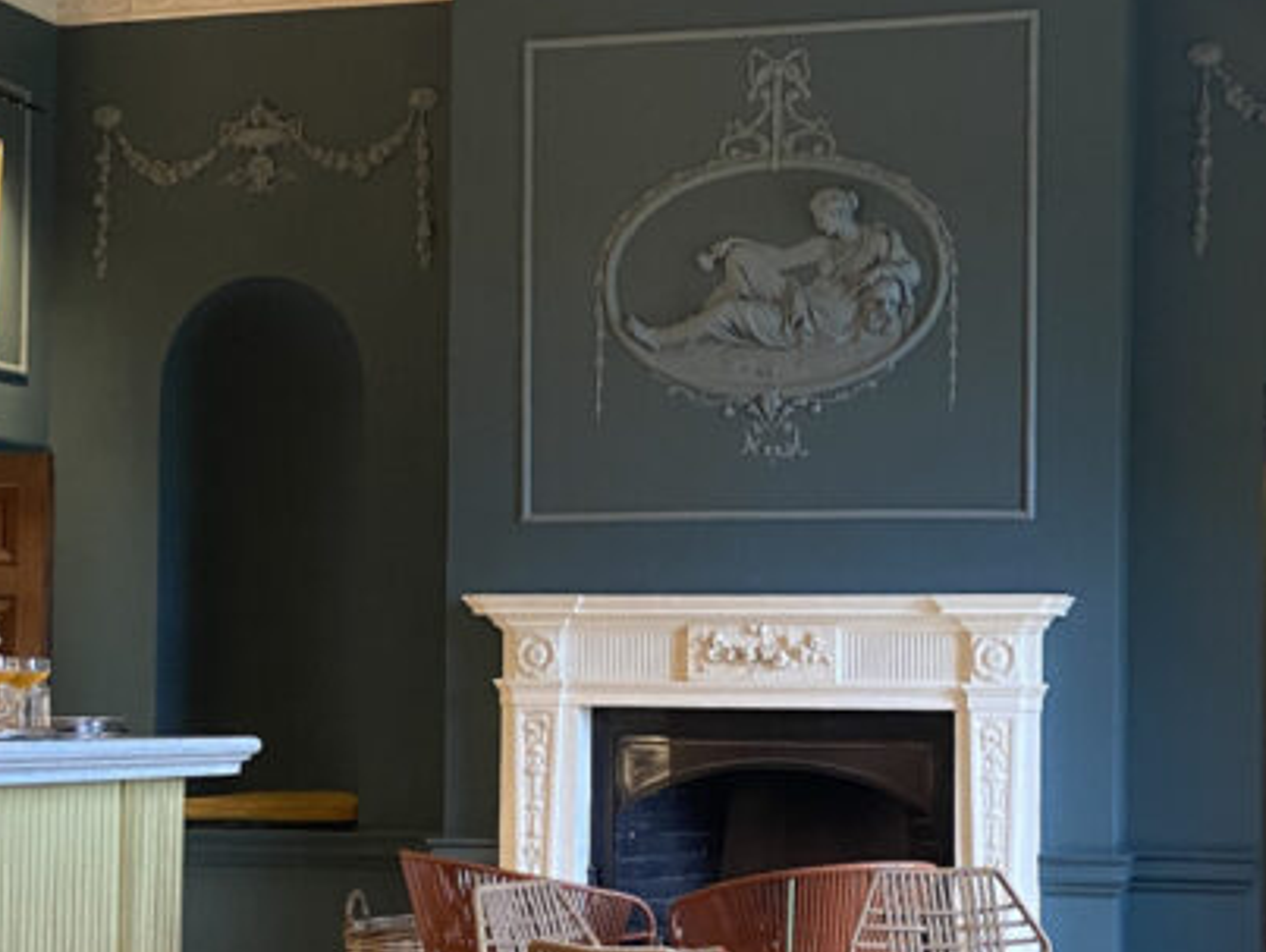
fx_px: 2416
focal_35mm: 66
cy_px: 663
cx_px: 861
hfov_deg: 29.1
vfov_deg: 22.2
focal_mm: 4.25
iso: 500
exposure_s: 1/49
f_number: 1.8
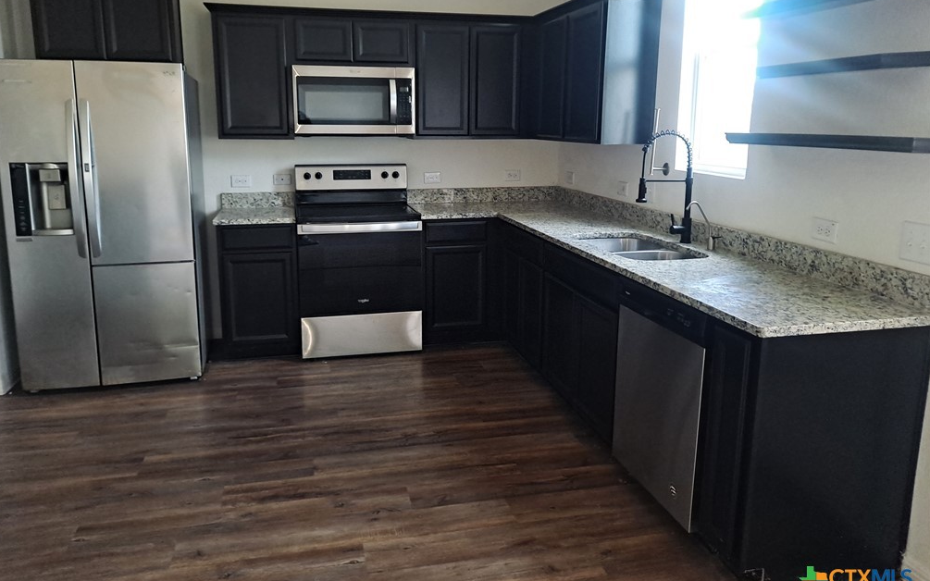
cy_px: 256
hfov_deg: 68.4
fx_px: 684
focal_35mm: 27
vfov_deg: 45.9
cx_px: 461
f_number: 2
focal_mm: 4.6
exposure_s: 1/50
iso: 125
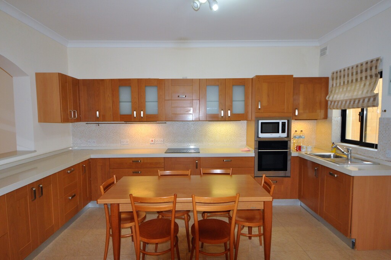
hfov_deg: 85.5
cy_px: 130
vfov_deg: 63.1
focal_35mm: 20
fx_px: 212
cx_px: 196
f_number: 5
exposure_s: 1/60
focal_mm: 13
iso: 800
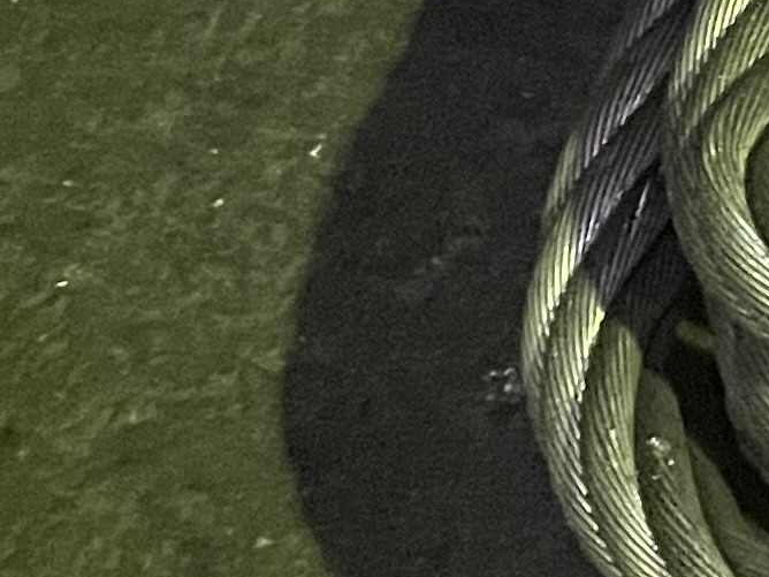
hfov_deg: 10.1
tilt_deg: -45.9
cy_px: 106
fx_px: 3488
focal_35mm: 157
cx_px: 2118
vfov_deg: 9.4
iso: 800
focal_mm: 4.2
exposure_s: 1/30
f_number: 1.6
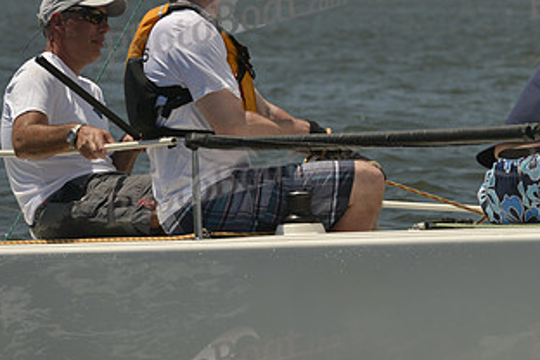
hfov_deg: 5.0
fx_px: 6135
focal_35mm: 409
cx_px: 438
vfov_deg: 3.4
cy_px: 248
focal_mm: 220
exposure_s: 1/1600
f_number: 10
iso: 280
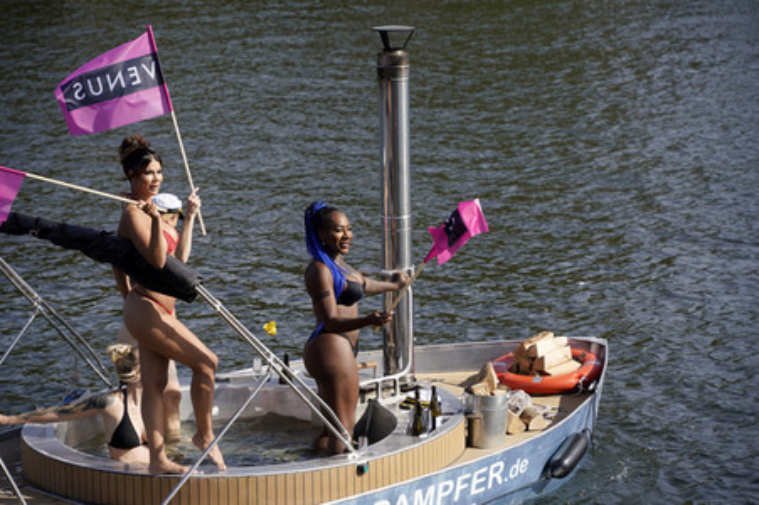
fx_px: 2823
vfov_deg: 10.2
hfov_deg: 15.3
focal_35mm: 134
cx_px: 380
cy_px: 252
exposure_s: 1/500
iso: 100
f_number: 5.6
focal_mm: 134
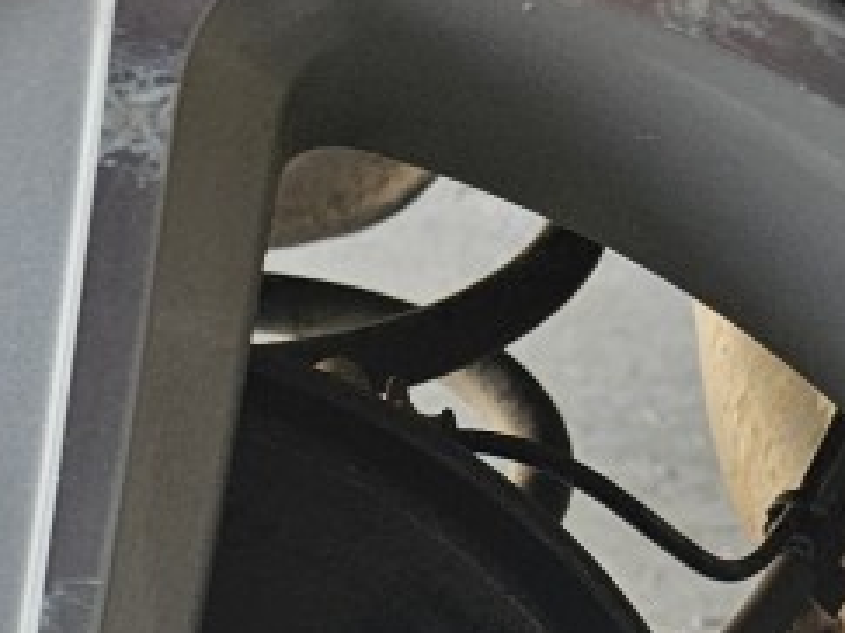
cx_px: -118
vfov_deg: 10.6
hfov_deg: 15.8
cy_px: 1485
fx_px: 2952
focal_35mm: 121
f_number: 1.8
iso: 50
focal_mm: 5.4
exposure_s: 1/180
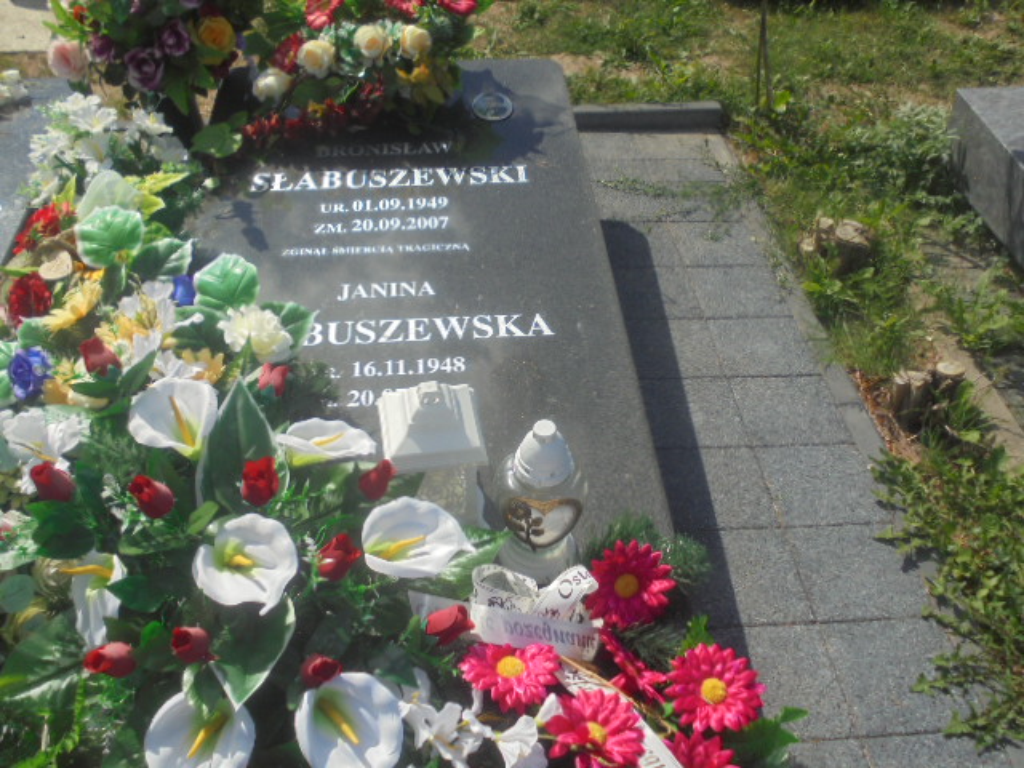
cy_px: 384
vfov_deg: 41.8
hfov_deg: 54.0
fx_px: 1006
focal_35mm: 34
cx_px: 512
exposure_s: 1/125
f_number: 12.5
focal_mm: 6.1
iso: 100
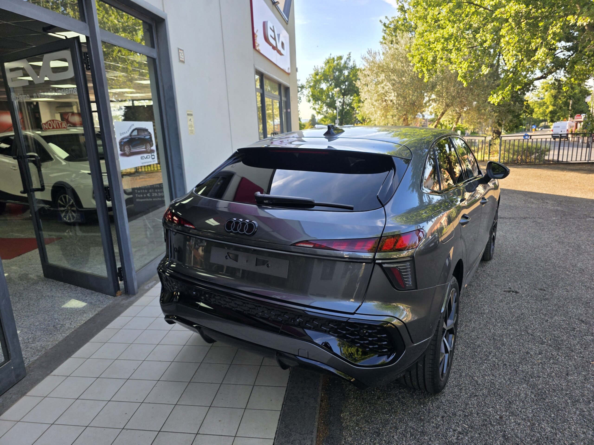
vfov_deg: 58.9
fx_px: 395
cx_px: 297
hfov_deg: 73.9
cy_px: 222
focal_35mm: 23
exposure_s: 1/359
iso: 32
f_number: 1.7
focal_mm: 6.3
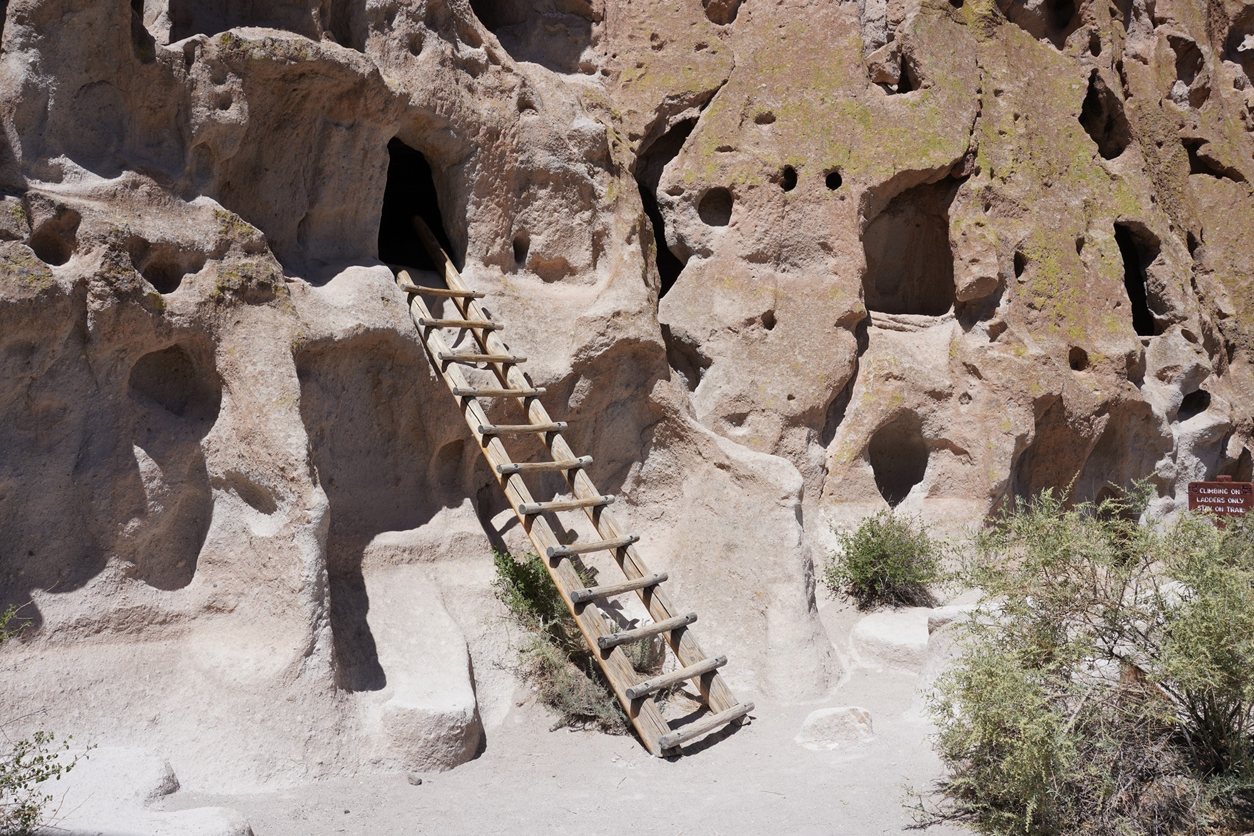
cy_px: 418
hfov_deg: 65.5
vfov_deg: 46.4
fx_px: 975
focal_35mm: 28
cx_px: 627
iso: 100
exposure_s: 1/100
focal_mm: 28
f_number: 16
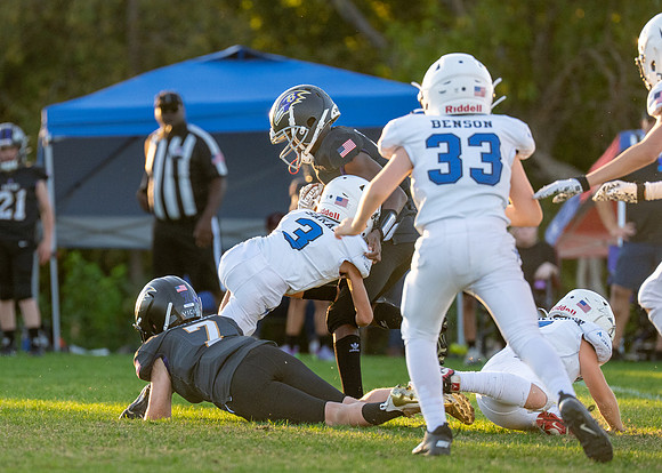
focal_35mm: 412
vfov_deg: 3.5
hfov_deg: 4.9
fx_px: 7750
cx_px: 250
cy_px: 271
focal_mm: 200
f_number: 2.8
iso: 640
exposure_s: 1/1600
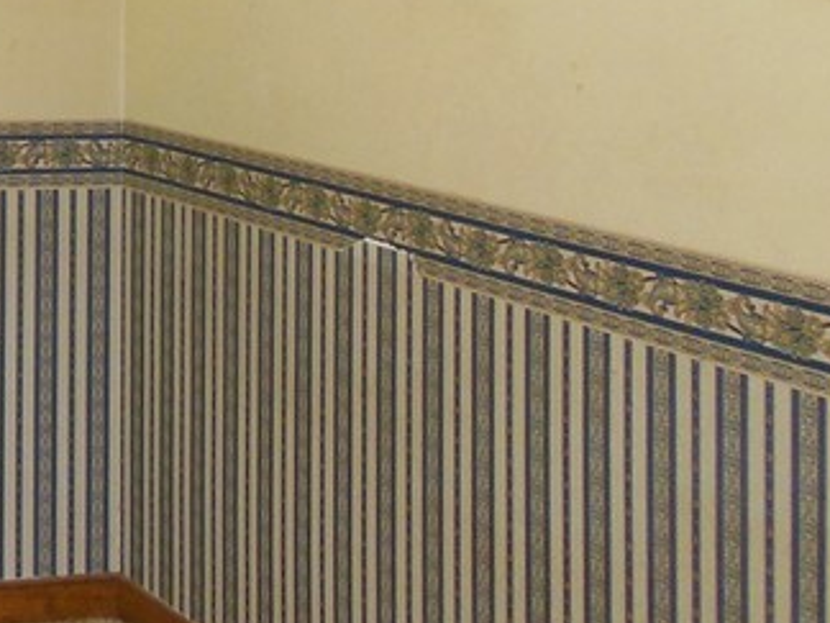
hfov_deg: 21.0
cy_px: -115
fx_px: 1894
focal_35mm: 79
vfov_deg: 17.8
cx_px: -407
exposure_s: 1/25
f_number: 3.5
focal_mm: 4.5
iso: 400
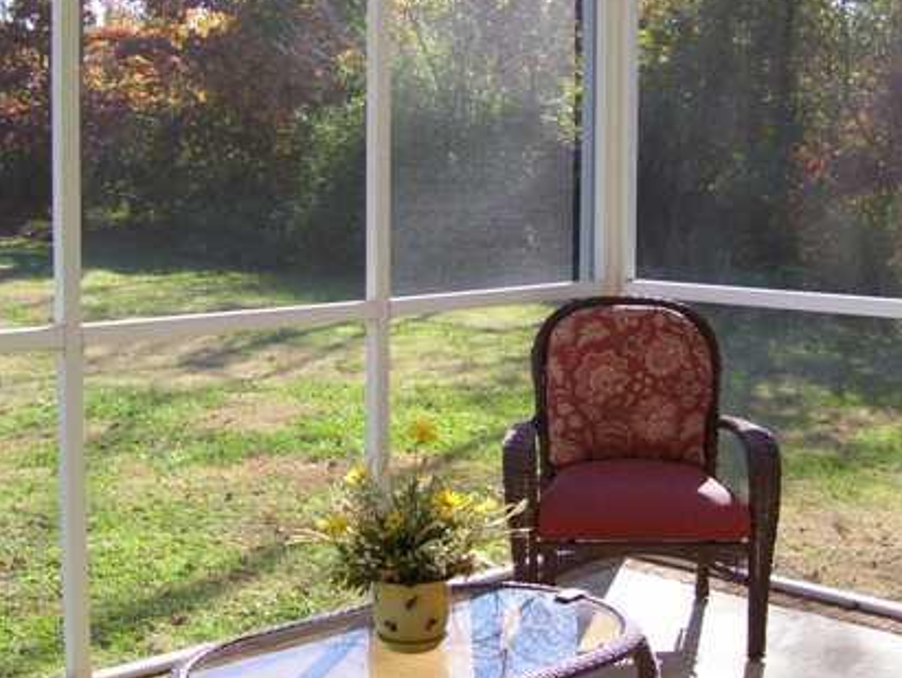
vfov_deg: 26.1
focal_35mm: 56
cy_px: 265
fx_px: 1460
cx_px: 487
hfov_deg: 34.3
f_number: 2.7
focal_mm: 6
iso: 80
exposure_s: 1/250
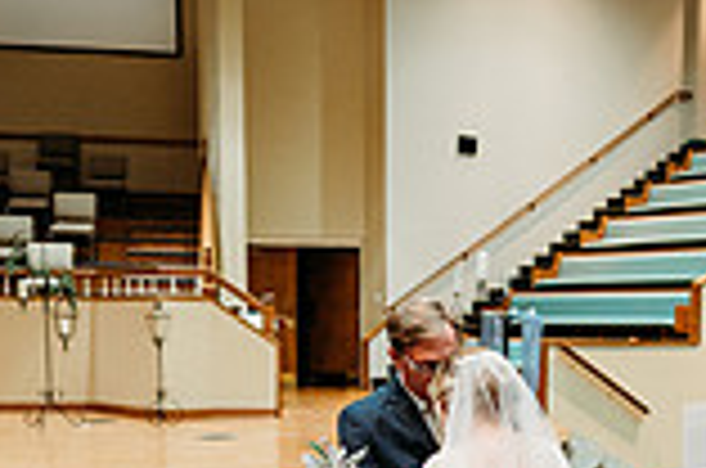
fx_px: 1350
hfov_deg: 28.9
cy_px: 504
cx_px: 517
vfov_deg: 18.9
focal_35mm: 69
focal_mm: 24
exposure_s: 1/125
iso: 2000
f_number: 1.8
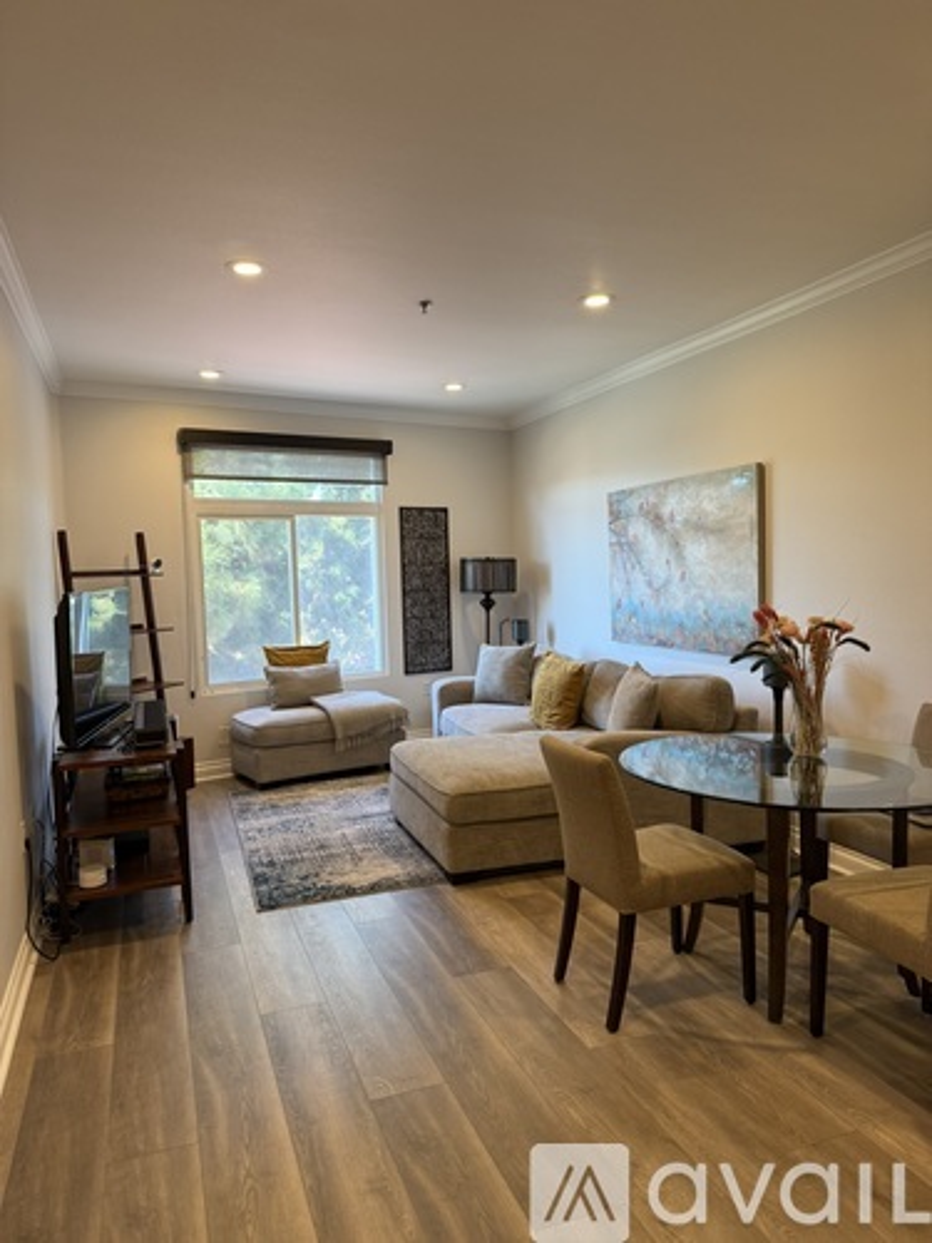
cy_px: 622
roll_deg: +1.3
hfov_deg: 56.8
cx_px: 466
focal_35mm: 24
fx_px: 862
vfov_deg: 71.6
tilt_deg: -3.5
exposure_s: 1/120
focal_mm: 6.76
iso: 160
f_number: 1.78
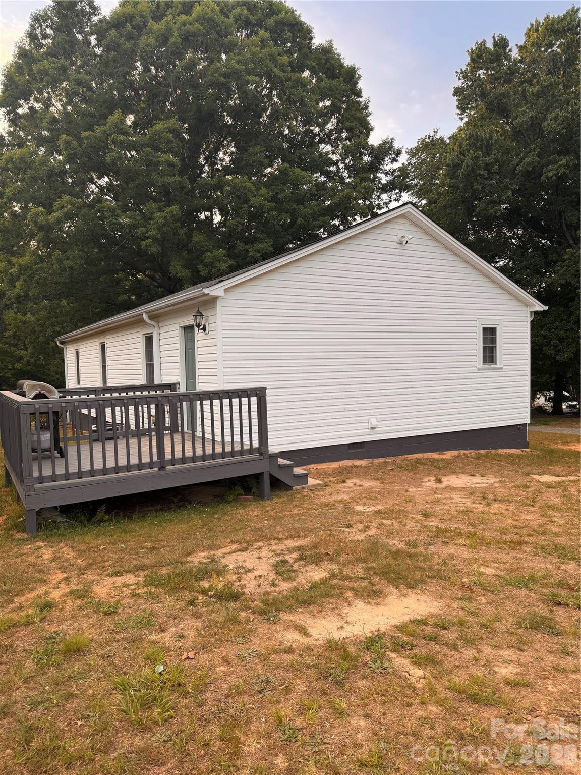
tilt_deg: -2.8
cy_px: 388
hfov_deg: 56.8
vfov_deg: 71.6
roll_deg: +2.0
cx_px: 290
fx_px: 537
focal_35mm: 24
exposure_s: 1/221
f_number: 1.78
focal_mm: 6.76
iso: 64
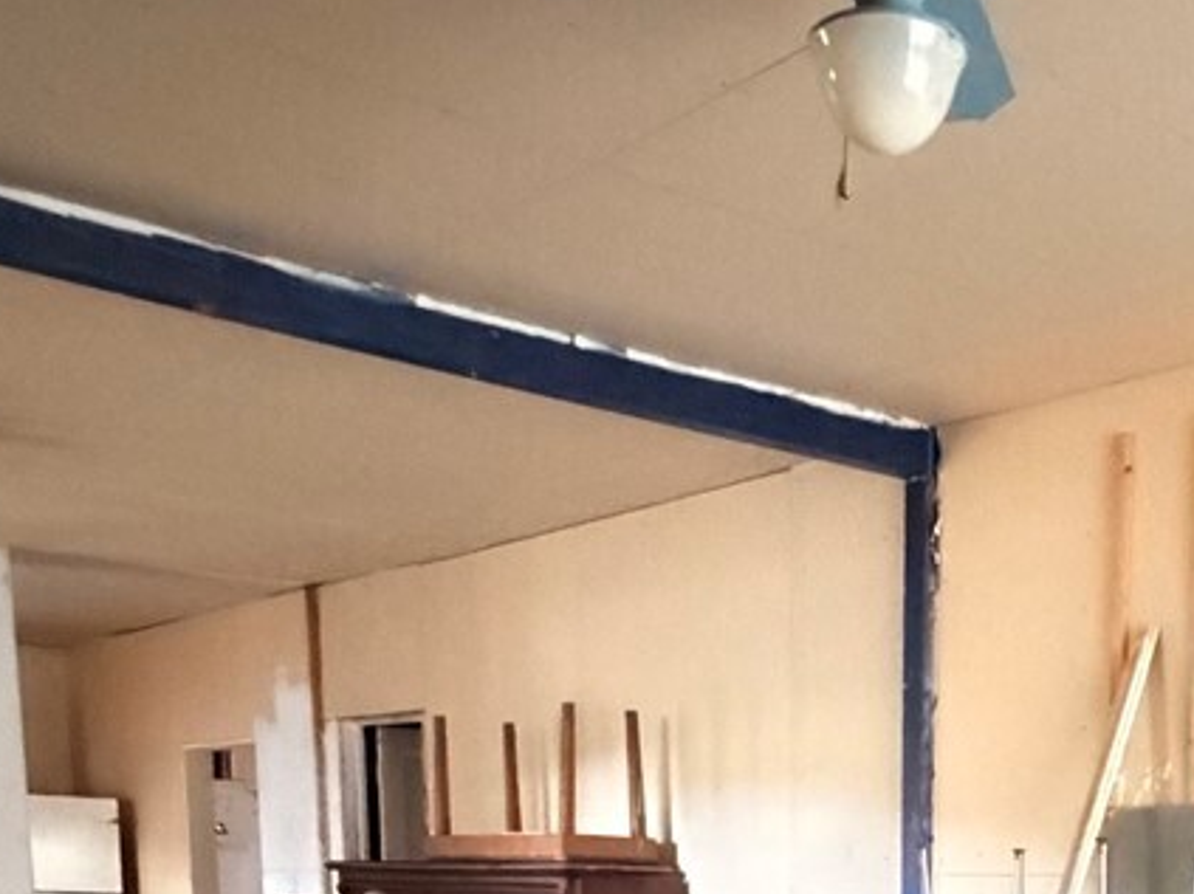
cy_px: 1241
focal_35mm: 53
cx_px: 996
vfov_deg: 23.4
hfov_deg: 34.8
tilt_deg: -10.7
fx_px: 1828
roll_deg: -1.3
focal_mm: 2.22
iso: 3200
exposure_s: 1/26
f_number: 2.2
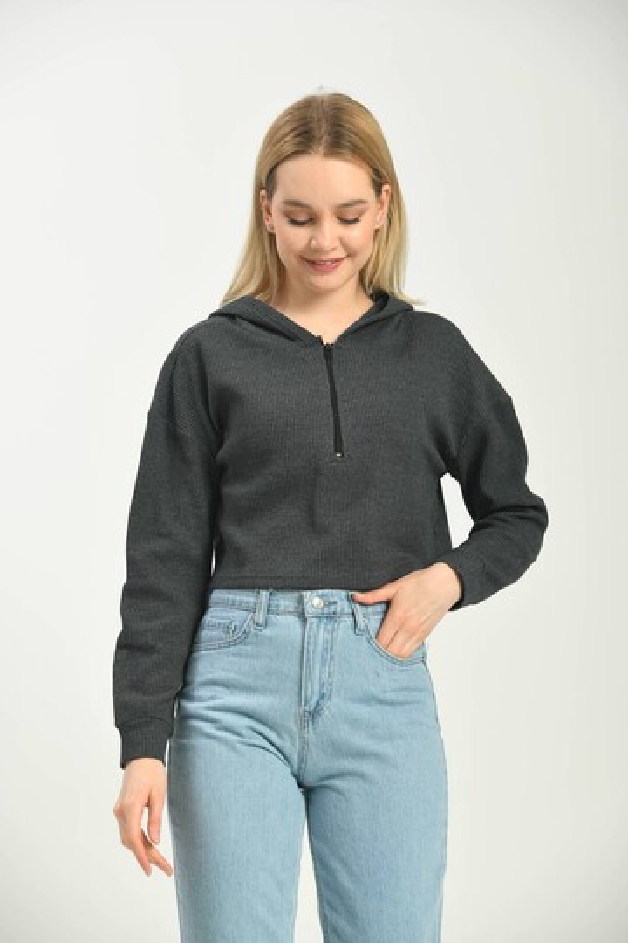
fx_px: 3532
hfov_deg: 10.2
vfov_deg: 15.2
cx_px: 314
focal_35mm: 135
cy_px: 472
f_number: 6.3
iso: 100
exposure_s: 1/160
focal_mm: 135
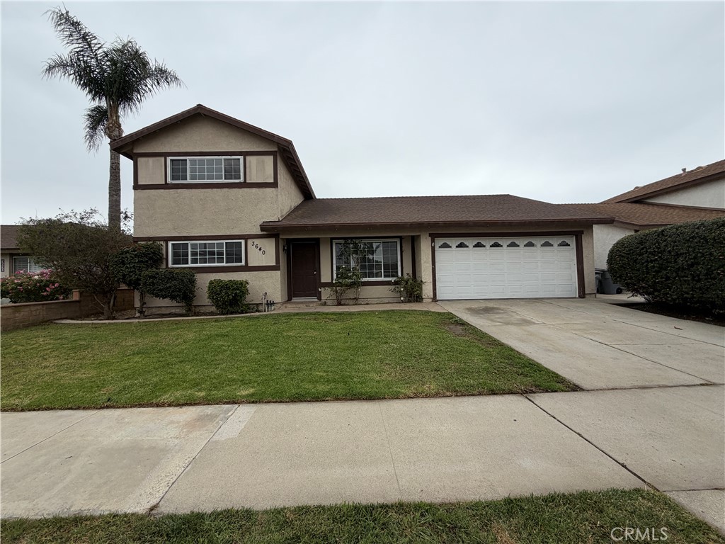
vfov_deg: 85.7
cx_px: 362
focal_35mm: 14
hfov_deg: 102.1
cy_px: 272
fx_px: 293
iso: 32
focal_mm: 2.22
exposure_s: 1/770
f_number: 2.2
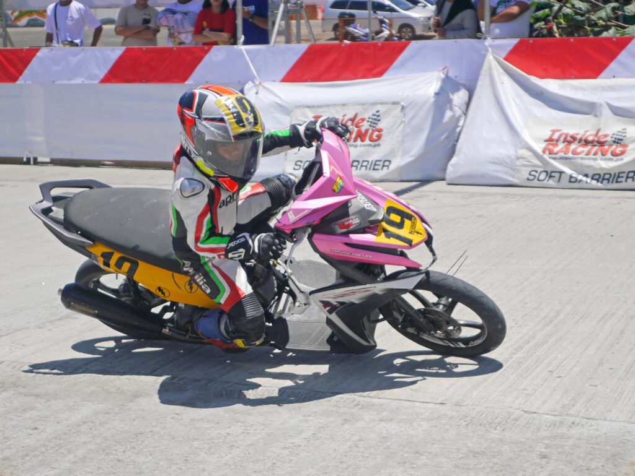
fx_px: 1542
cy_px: 238
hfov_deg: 23.3
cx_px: 318
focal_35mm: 84
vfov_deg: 17.6
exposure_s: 1/1000
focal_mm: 42
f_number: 5.6
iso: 160
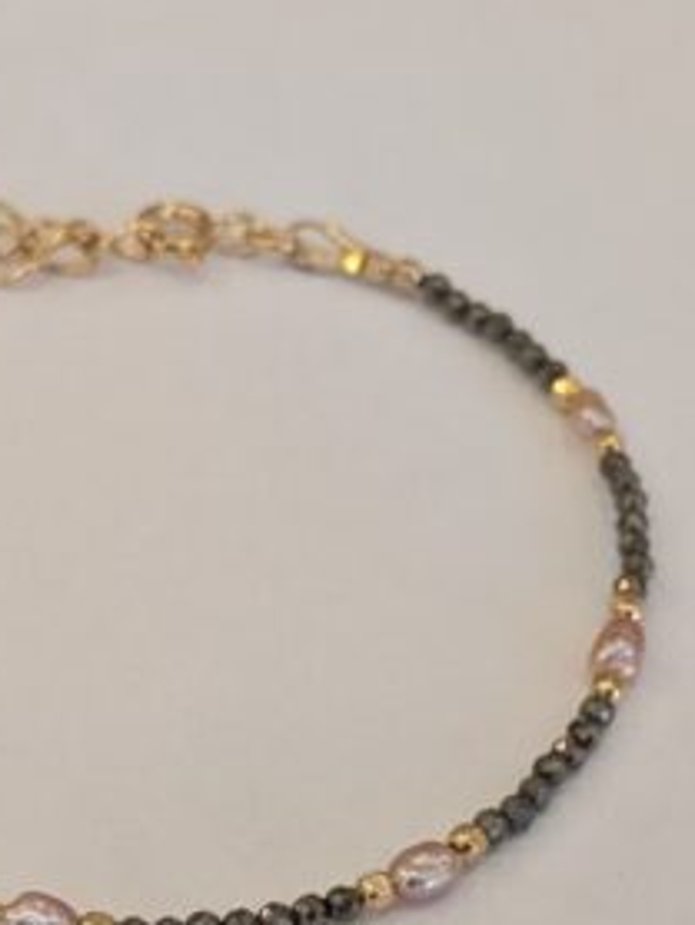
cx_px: 140
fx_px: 1230
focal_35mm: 46
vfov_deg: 40.9
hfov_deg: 30.8
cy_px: 587
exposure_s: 1/50
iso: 50
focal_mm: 4.53
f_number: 1.7
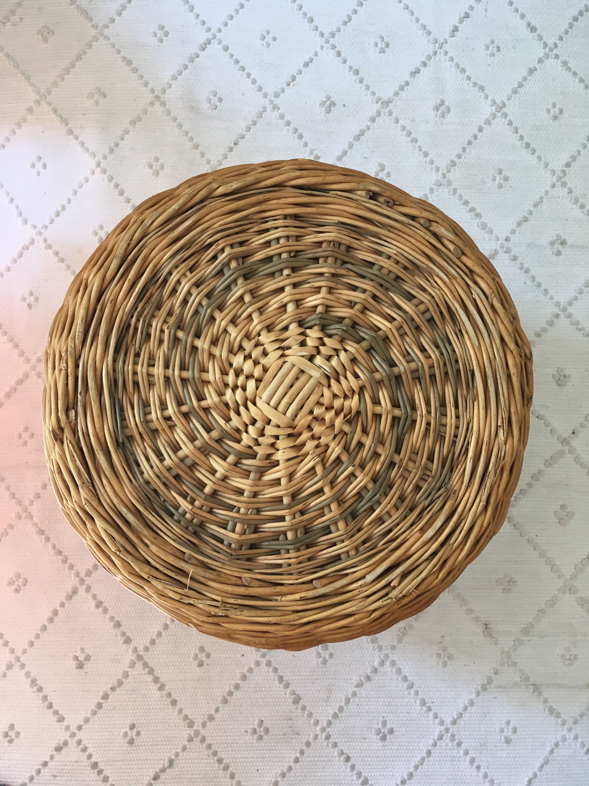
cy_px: 393
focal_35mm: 29
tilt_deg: -85.1
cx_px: 294
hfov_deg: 48.2
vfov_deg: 61.7
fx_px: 658
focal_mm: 4.15
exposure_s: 1/33
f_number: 2.2
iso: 50
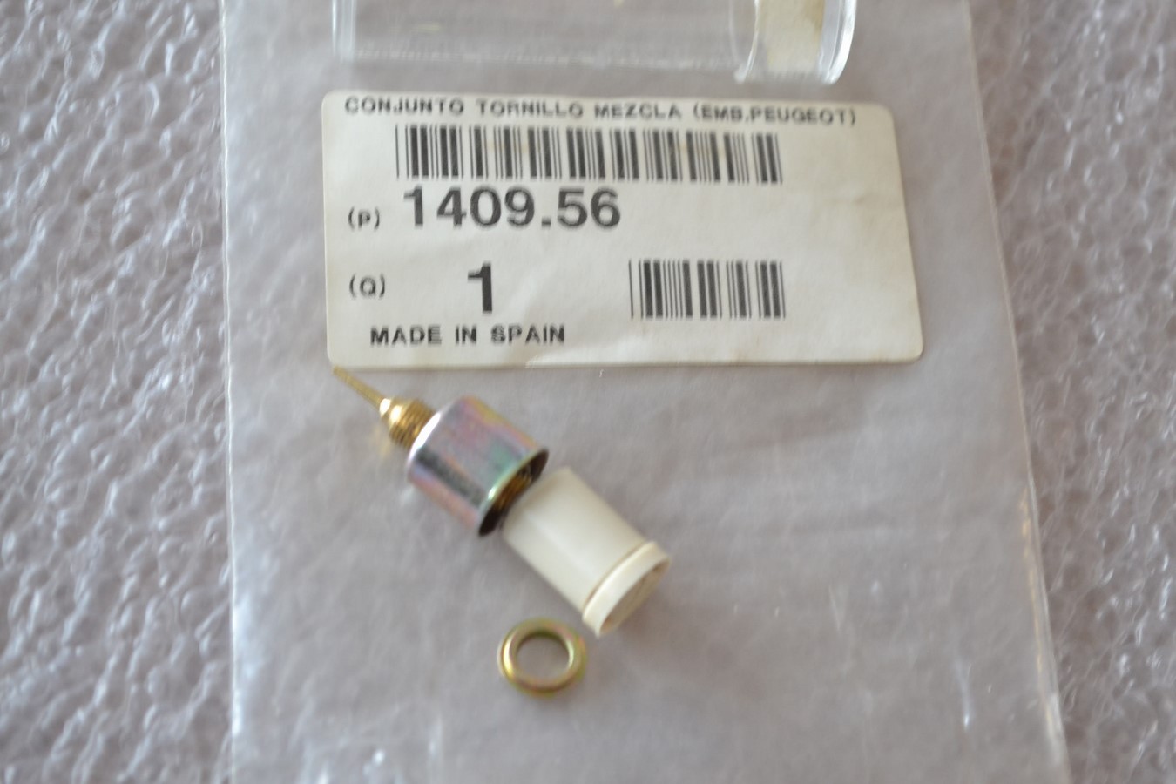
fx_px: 2695
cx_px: 588
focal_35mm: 82
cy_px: 392
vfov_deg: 16.6
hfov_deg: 24.6
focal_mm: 55
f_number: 5.6
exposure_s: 1/6
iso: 800
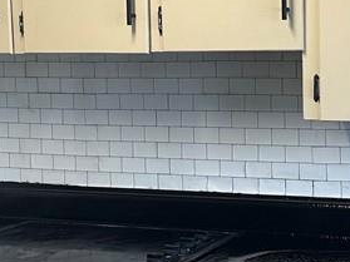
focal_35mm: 88
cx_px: 278
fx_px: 889
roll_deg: +0.3
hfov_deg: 22.0
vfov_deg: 16.8
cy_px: 148
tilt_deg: -5.3
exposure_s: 1/60
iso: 125
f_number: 1.78
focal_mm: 6.86
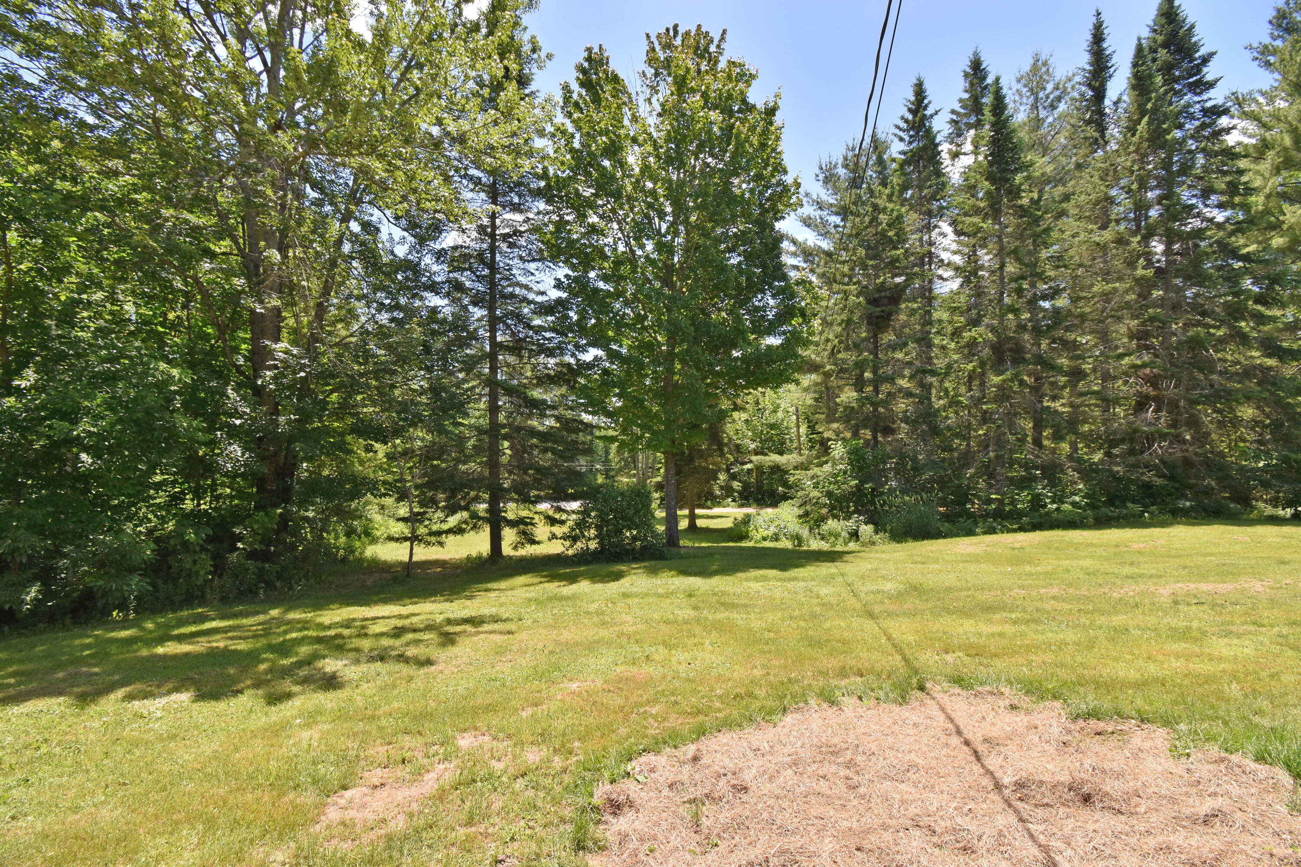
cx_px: 650
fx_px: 542
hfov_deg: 100.4
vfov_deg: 77.3
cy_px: 434
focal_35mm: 15
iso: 100
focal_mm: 10
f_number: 7.1
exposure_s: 1/250
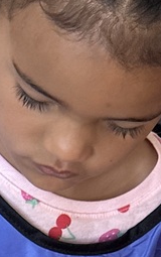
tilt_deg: -39.8
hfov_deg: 6.4
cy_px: 439
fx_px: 1428
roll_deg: -5.4
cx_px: 31
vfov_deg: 9.8
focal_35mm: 204
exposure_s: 1/40
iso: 250
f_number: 1.78
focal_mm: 6.86
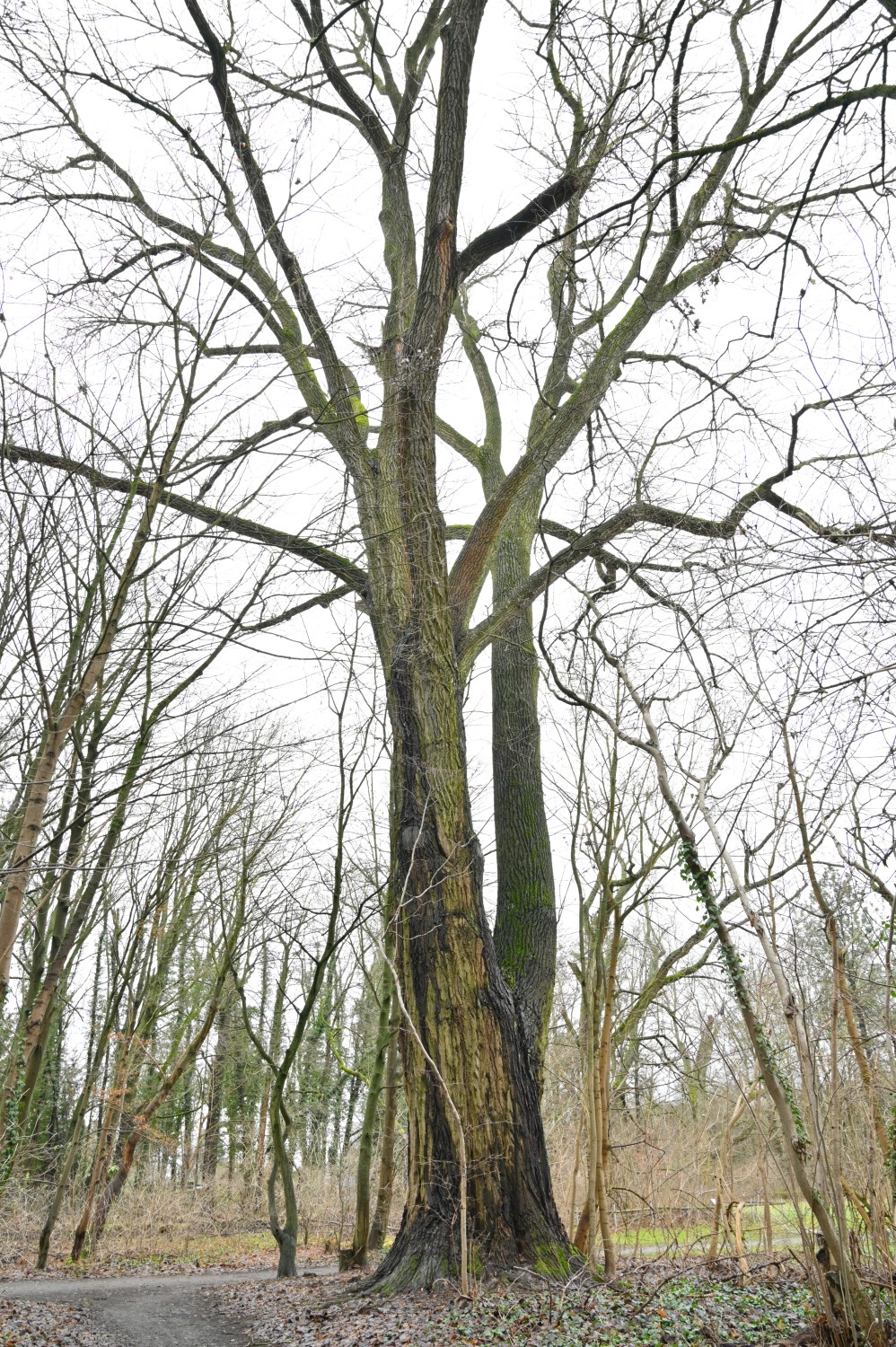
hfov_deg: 48.7
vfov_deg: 68.4
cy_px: 674
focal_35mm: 26
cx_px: 448
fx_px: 991
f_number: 5.6
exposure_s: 1/60
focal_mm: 26.5
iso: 400
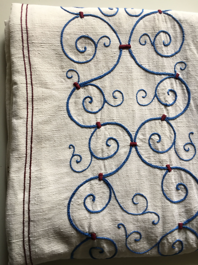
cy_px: 132
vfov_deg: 61.7
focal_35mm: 29
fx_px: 221
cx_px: 99
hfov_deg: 48.2
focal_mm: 4.15
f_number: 2.2
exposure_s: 1/50
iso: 25
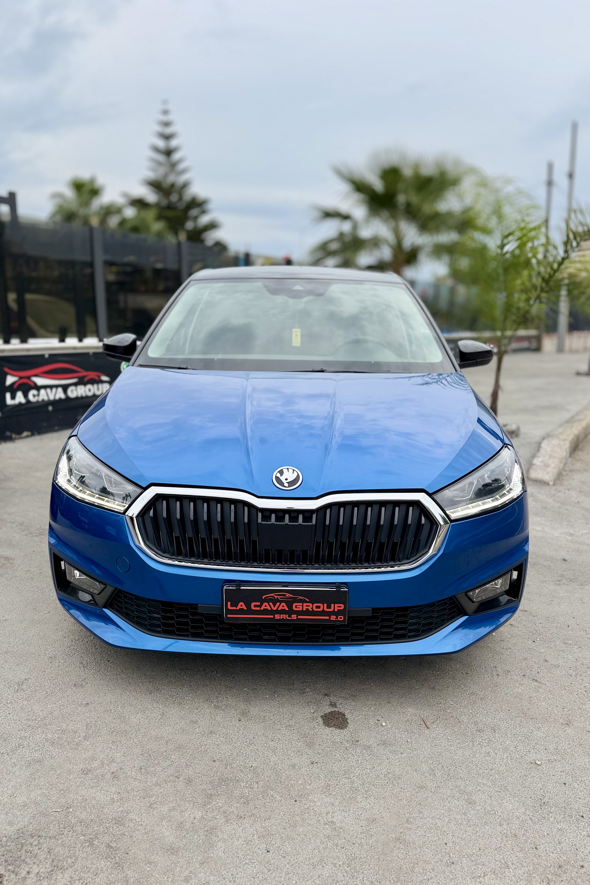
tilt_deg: -11.6
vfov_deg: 69.4
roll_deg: -1.1
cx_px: 294
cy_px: 460
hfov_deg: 49.6
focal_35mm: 26
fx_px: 639
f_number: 1.78
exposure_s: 1/1949
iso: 80
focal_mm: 6.76
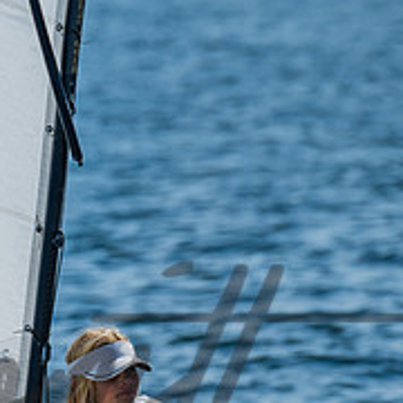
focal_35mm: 1093
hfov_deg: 1.6
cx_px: -38
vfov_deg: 1.6
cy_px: 371
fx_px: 14396
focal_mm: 400
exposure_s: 1/500
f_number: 8
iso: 100
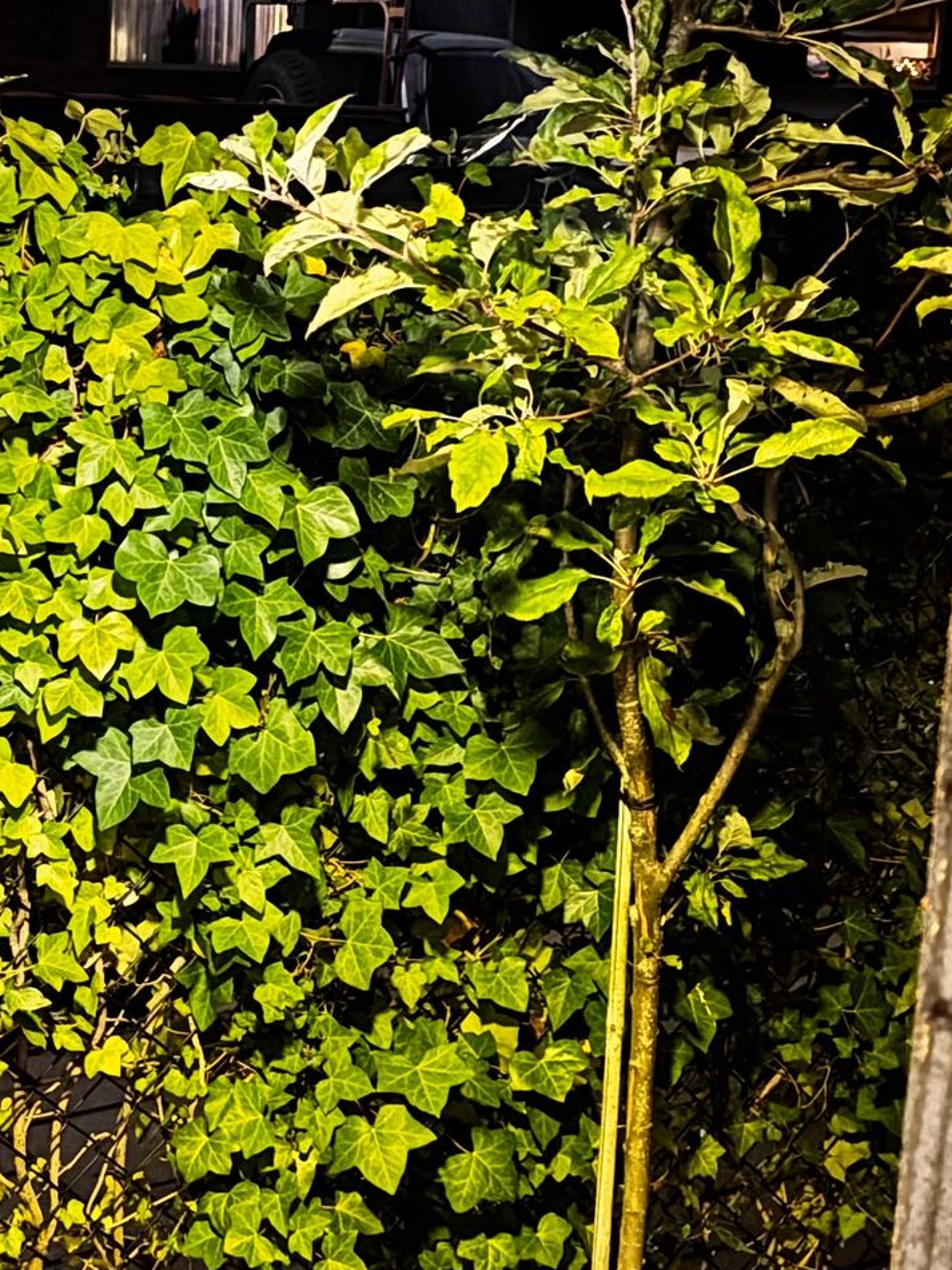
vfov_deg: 27.6
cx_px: 323
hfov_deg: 20.9
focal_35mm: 70
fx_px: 2567
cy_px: 446
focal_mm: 5.96
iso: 1000
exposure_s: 1/17
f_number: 1.6
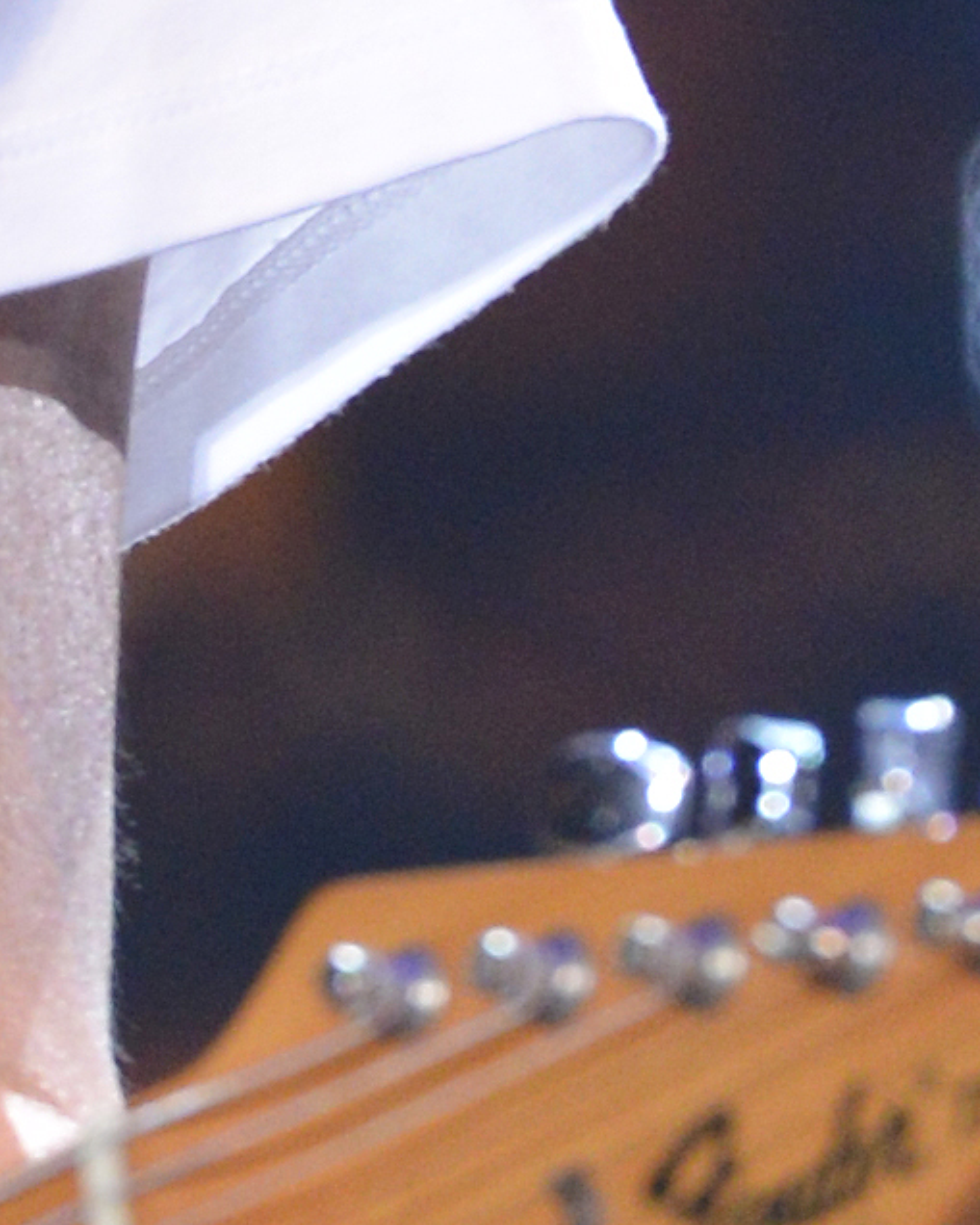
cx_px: -1948
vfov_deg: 1.1
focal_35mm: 1775
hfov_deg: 0.9
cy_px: 1119
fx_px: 64338
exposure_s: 1/400
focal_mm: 200
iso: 1600
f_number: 5
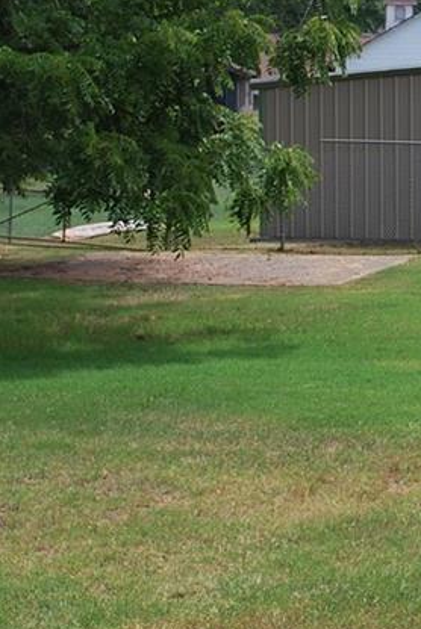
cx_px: 554
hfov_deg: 13.7
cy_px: 198
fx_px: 1681
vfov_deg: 21.1
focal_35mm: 96
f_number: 7.1
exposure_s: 1/200
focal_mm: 26
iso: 100
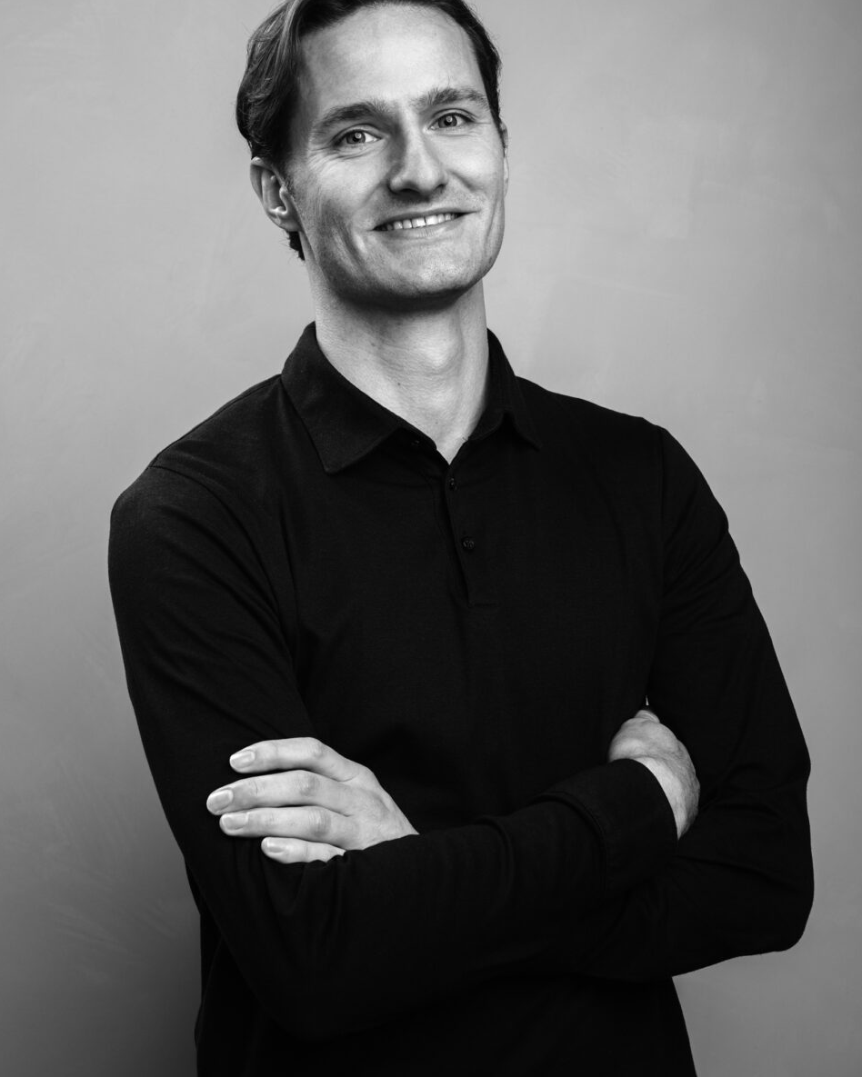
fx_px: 1818
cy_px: 520
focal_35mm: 57
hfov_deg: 26.7
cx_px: 432
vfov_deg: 33.0
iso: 200
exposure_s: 1/160
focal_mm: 50
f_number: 10
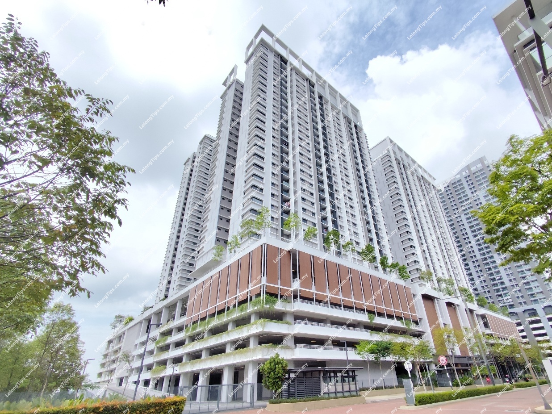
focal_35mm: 16
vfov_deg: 78.1
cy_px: 207
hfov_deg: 94.5
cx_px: 276
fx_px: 255
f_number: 2.2
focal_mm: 1.65
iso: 50
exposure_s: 1/1380
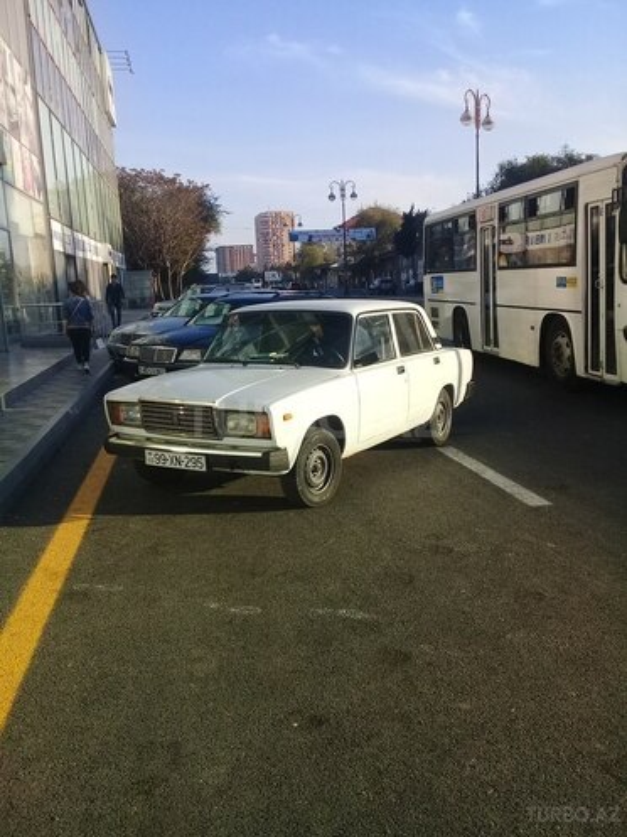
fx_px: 749
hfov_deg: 45.4
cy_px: 418
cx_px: 314
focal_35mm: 31
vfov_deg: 58.4
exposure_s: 1/646
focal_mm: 3.3
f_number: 2.2
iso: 50
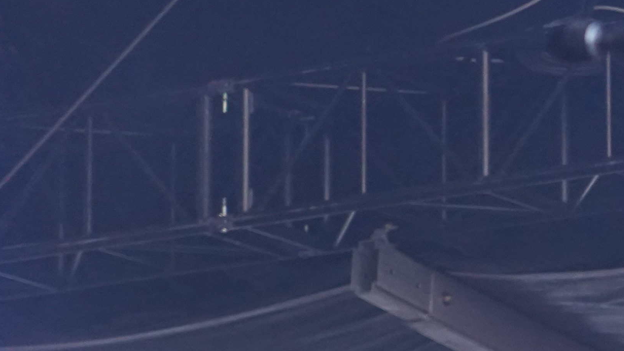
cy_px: 755
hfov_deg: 5.2
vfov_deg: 3.0
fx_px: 6752
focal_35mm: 408
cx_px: 1039
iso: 4000
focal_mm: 105
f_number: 4
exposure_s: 1/160
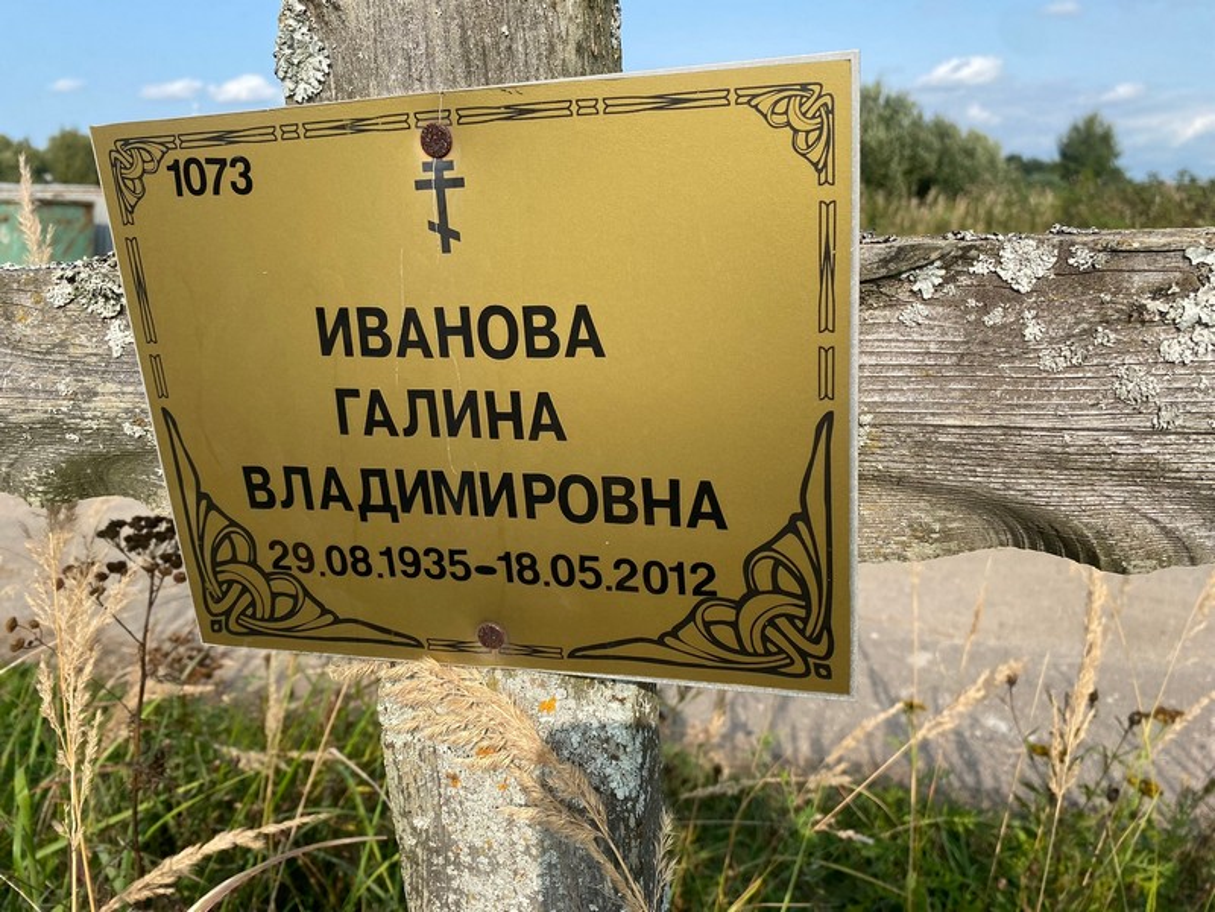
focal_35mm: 26
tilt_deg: -15.4
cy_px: 456
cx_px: 608
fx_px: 913
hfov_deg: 67.3
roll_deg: +0.6
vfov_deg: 53.1
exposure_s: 1/1866
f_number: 1.8
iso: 32
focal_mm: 4.25
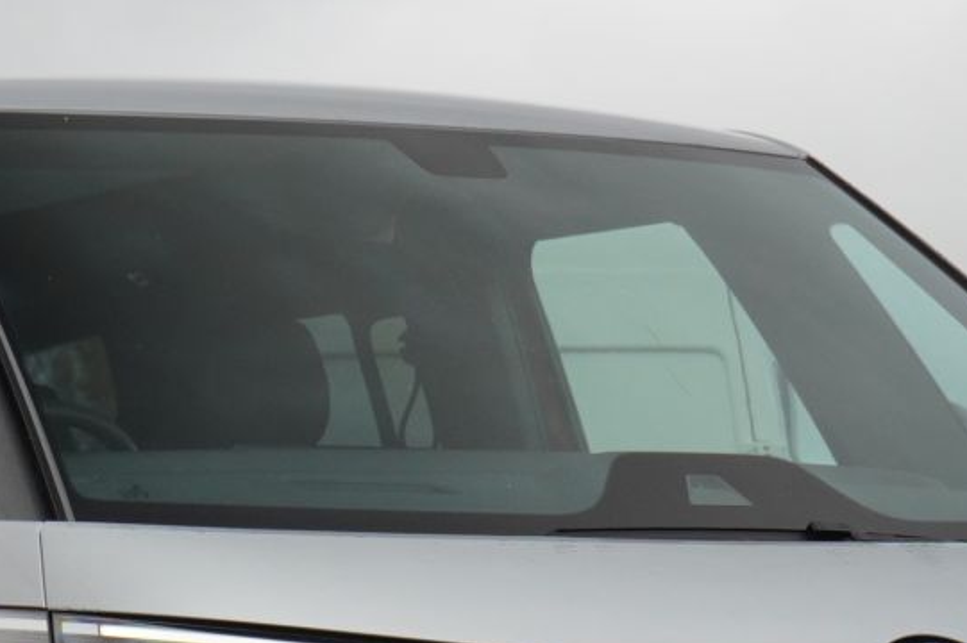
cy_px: 847
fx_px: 5355
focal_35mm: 199
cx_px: 277
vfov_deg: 6.8
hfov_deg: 10.3
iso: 800
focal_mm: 45
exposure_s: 1/200
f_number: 5.6
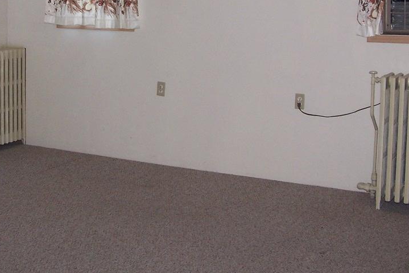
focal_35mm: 66
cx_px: 142
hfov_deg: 30.3
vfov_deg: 20.2
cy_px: 34
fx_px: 750
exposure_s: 1/90
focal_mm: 6.3
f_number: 4
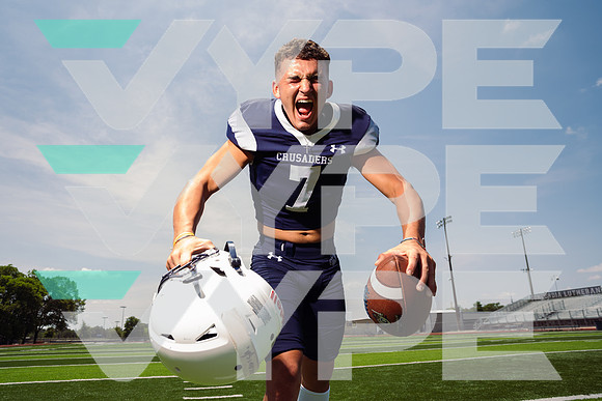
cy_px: 200
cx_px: 301
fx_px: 401
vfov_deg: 53.2
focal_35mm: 24
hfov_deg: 73.7
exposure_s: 1/250
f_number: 5.6
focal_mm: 24
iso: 50
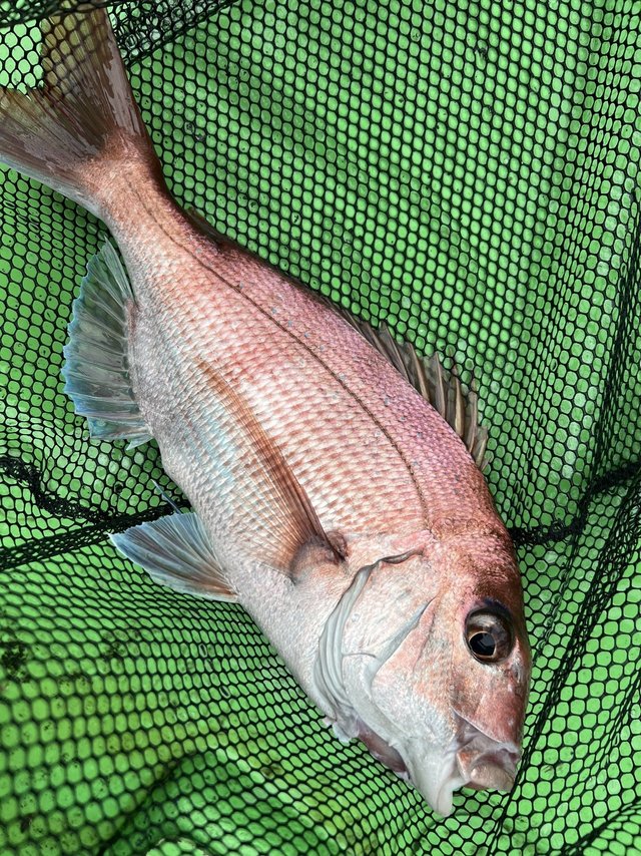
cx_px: 320
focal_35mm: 26
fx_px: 642
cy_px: 428
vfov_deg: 67.3
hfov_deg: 53.0
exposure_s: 1/1266
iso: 50
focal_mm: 5.7
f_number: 1.5
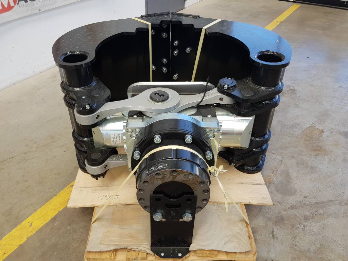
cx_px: 174
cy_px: 130
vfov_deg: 53.1
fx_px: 261
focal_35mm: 26
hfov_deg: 67.3
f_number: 1.7
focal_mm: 4.2
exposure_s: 1/242
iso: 40
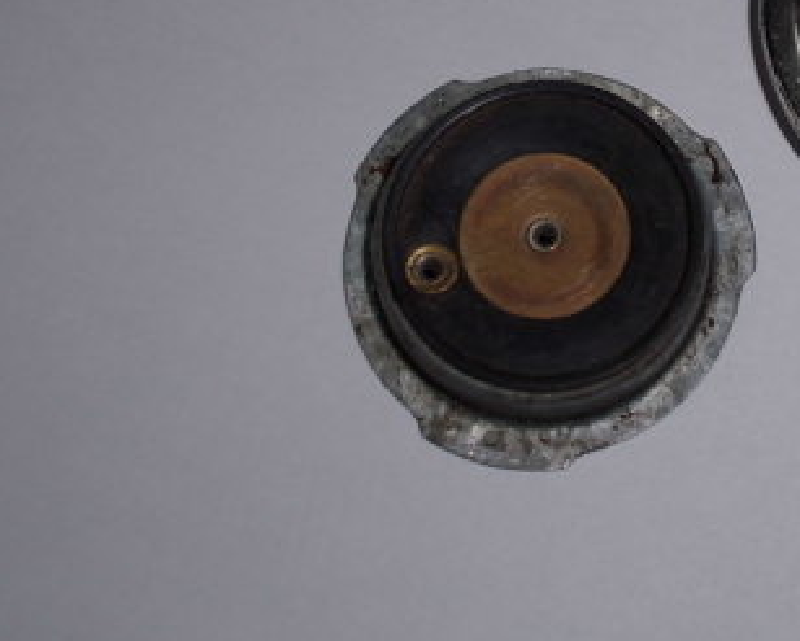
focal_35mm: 77
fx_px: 1825
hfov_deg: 24.2
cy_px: 127
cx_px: 675
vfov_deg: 19.7
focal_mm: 6.9
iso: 64
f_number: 3.9
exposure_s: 1/60
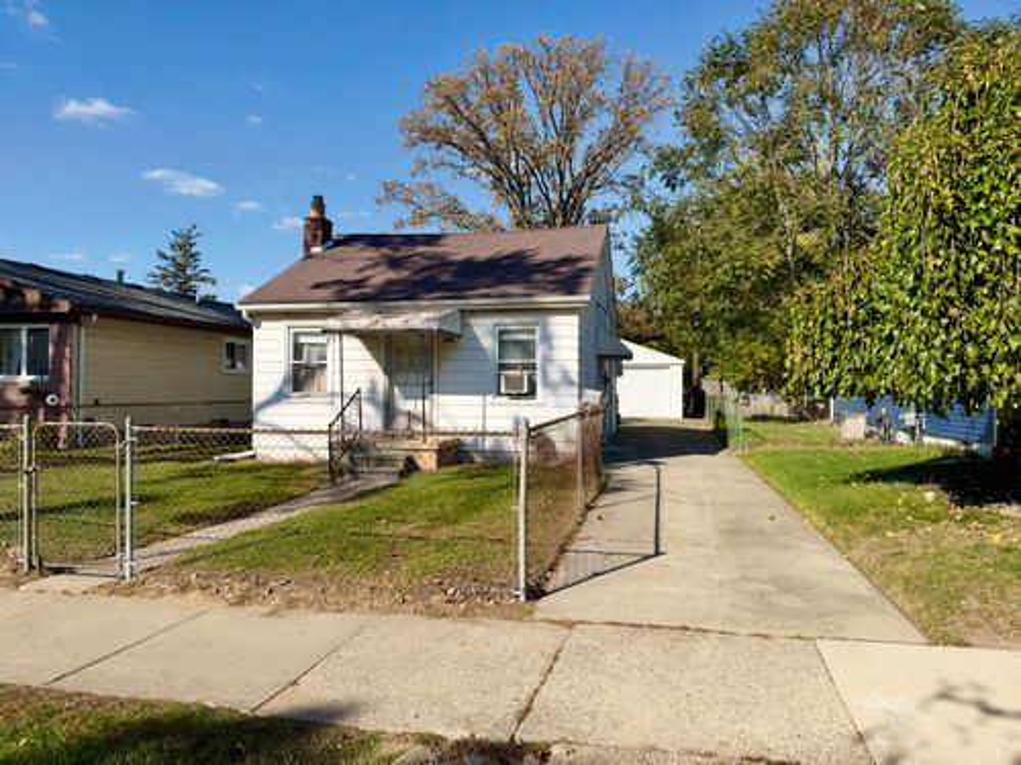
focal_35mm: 24
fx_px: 708
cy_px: 382
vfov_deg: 56.8
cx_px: 510
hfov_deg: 71.6
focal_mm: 6.93
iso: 64
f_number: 1.8
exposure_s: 1/4329
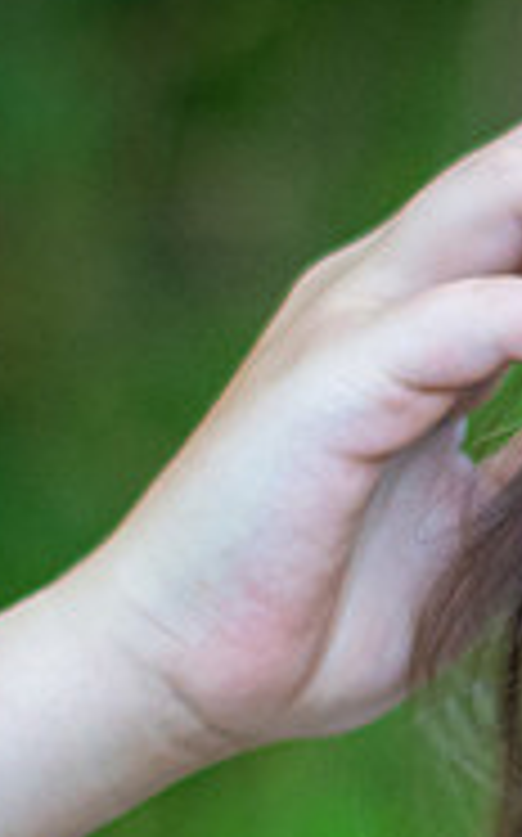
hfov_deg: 4.2
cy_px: 805
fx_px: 6999
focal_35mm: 307
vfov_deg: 6.8
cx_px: 1005
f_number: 1.8
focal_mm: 58
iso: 2000
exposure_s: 1/1600
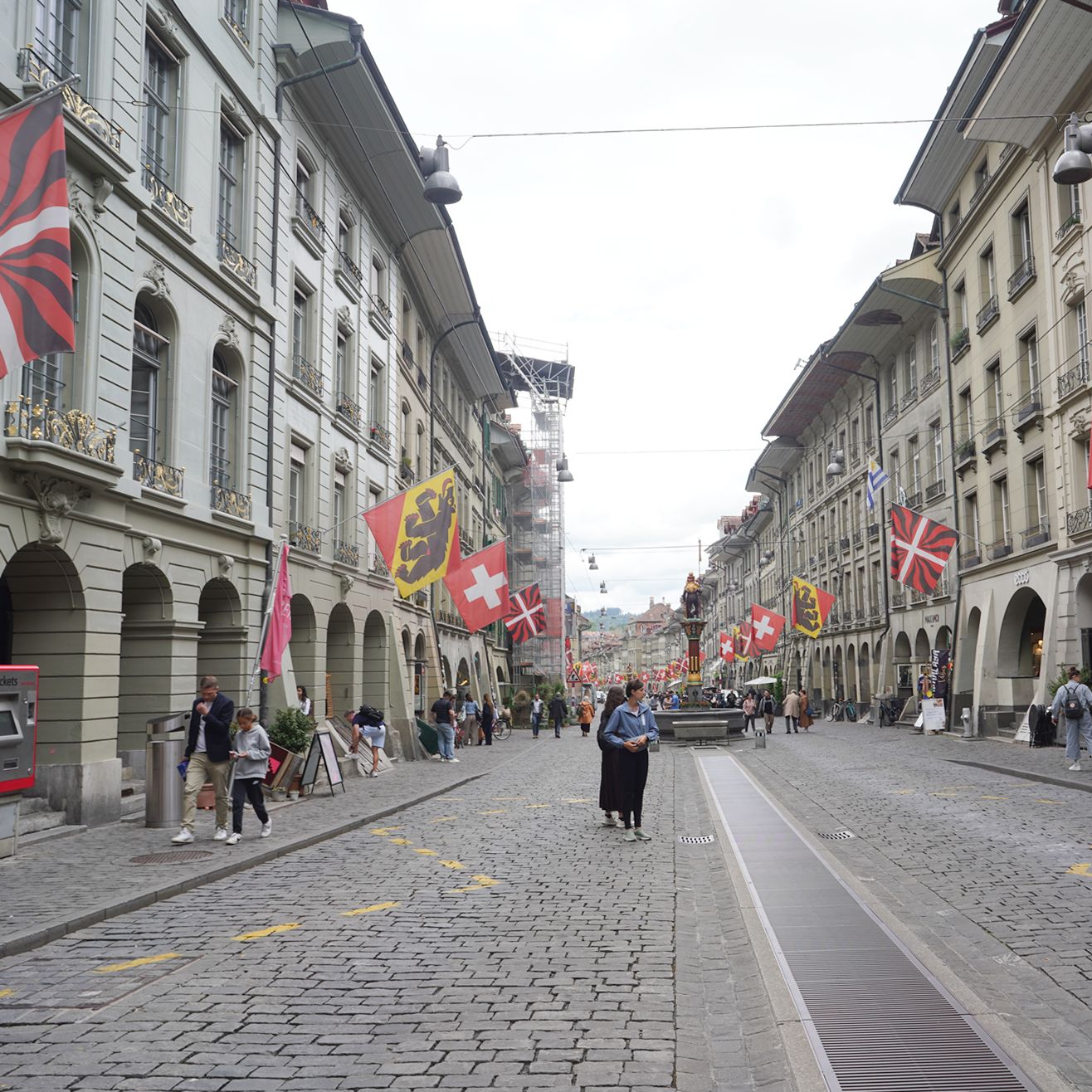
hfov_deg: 51.9
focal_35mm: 31
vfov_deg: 52.5
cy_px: 551
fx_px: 1106
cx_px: 697
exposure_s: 1/100
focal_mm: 24
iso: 100
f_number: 8
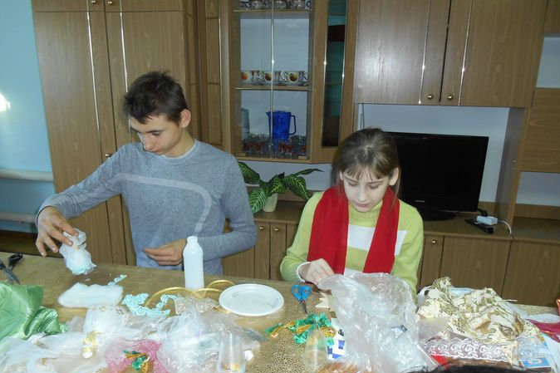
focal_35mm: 28
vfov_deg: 46.2
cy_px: 216
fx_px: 435
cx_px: 276
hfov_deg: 65.5
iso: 200
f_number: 3.4
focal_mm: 4.7
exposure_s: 1/25
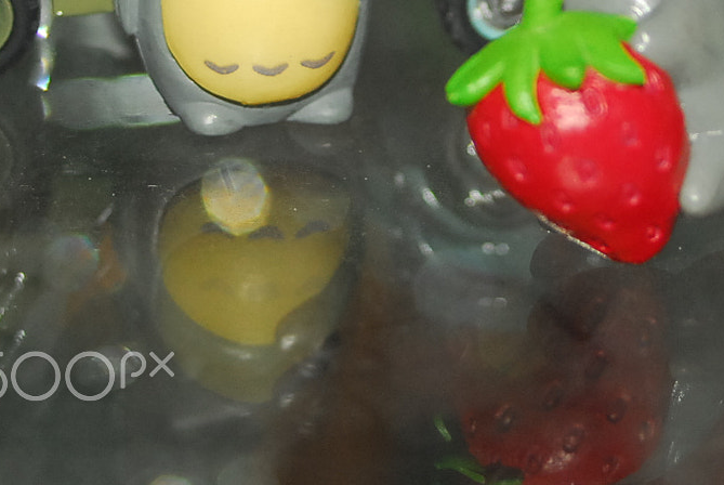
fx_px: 5054
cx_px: 772
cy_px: -61
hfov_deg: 8.1
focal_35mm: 251
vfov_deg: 5.5
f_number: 5.6
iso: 560
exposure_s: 1/30
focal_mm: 70
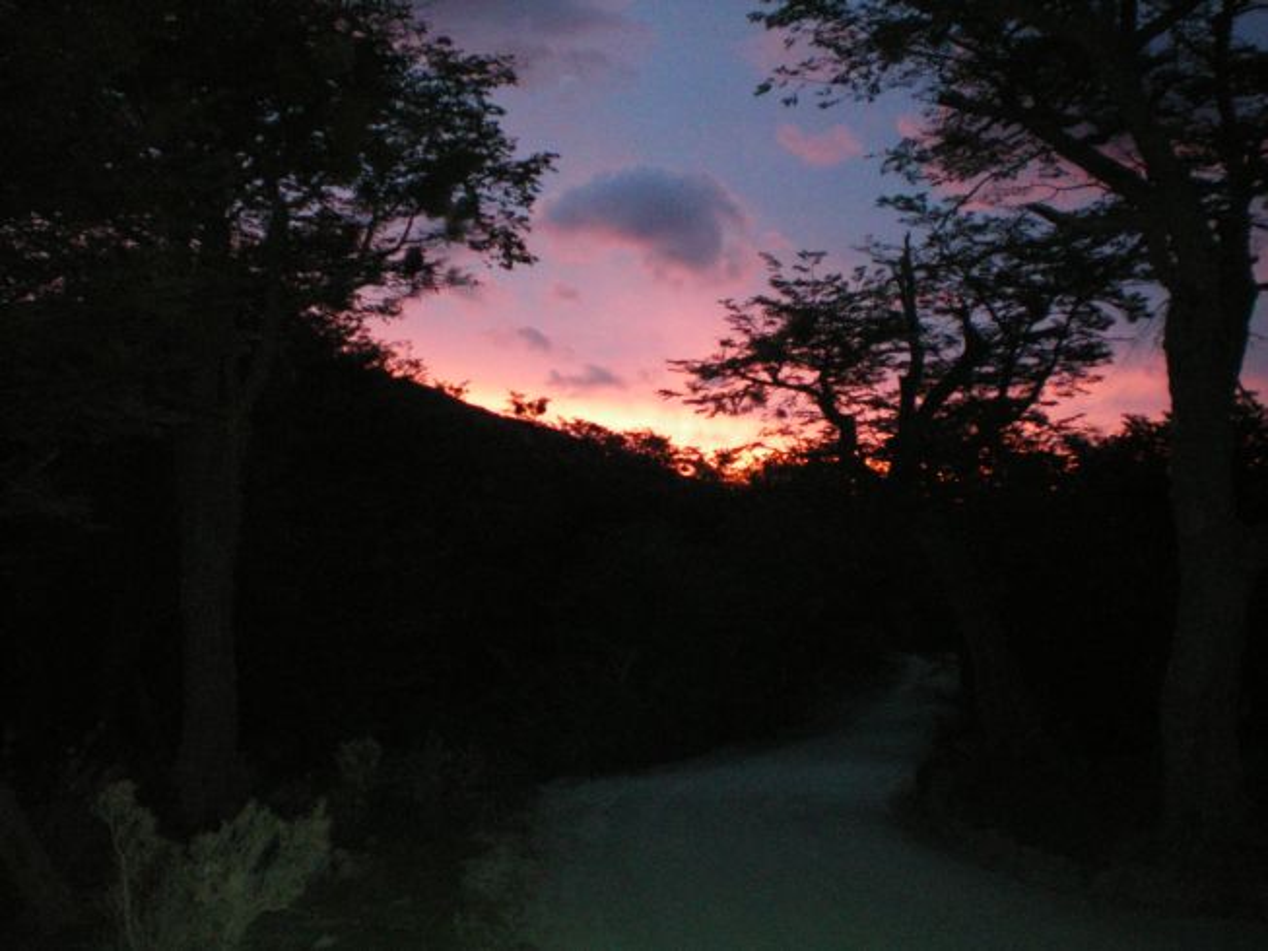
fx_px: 1392
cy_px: 476
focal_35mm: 38
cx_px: 634
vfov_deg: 37.7
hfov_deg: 49.0
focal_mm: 6.3
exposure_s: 1/60
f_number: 3.1
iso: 400
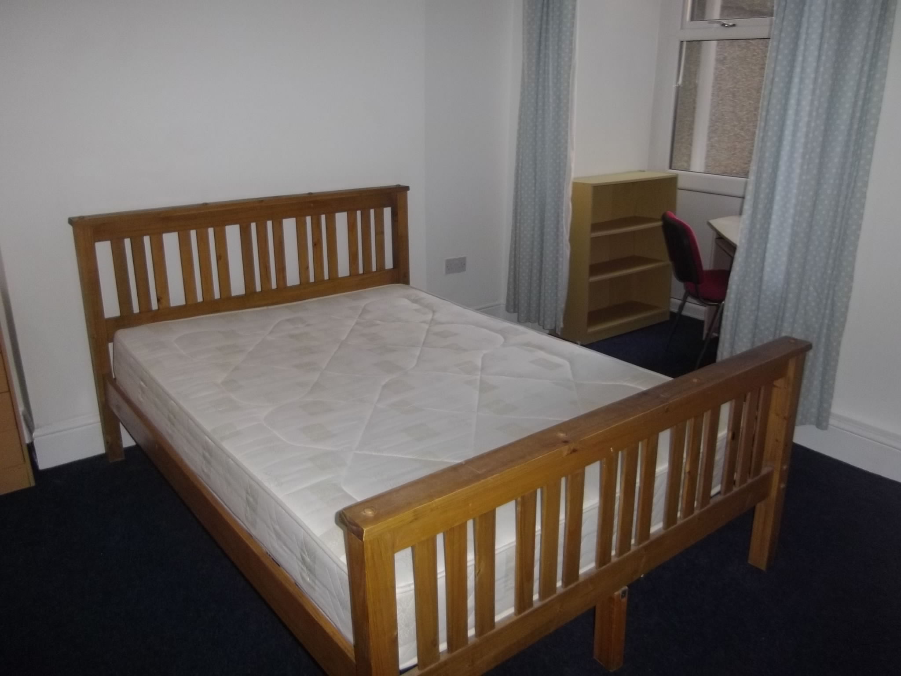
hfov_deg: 65.3
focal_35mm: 27
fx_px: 703
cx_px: 450
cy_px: 338
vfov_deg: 51.4
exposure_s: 1/50
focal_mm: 4.9
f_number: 3.2
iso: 200
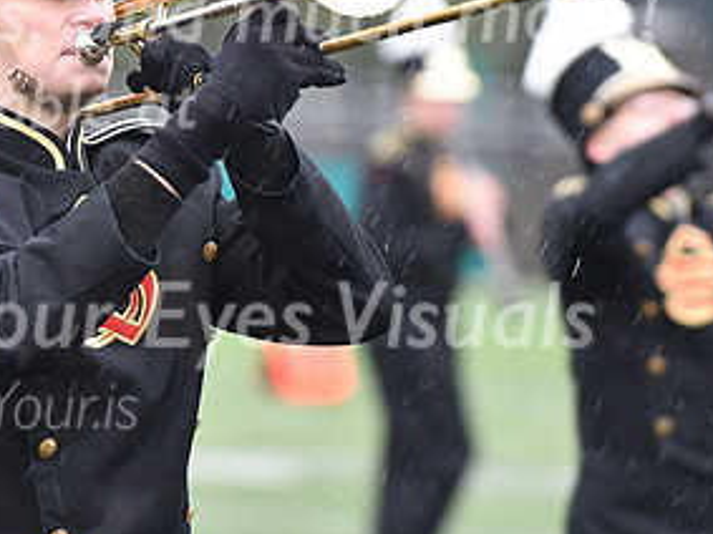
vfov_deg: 2.5
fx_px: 12188
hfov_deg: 3.3
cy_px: 147
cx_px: 25
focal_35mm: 592
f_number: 4
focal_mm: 200
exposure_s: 1/400
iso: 1000
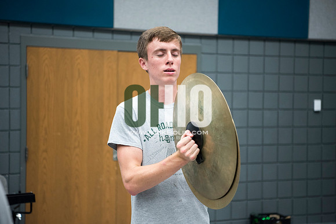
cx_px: 168
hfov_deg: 28.8
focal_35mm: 70
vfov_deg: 19.5
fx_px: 653
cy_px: 112
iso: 1250
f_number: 2.8
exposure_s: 1/160
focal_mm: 70
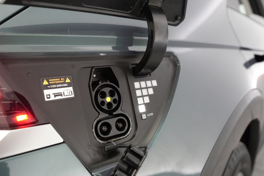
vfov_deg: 46.4
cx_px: 130
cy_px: 89
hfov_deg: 65.5
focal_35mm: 28
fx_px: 205
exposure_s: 1/160
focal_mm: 27
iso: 10000
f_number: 4
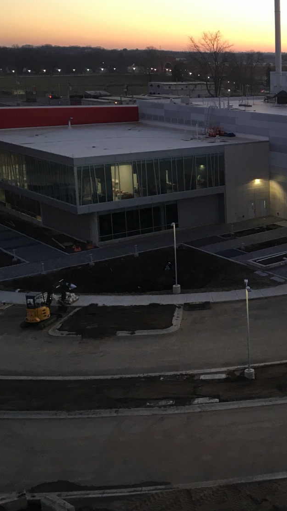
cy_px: 213
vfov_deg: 40.5
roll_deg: -0.7
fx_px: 690
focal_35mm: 51
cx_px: 372
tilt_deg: -12.8
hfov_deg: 21.3
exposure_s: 1/30
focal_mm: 4.15
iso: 64
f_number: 2.2
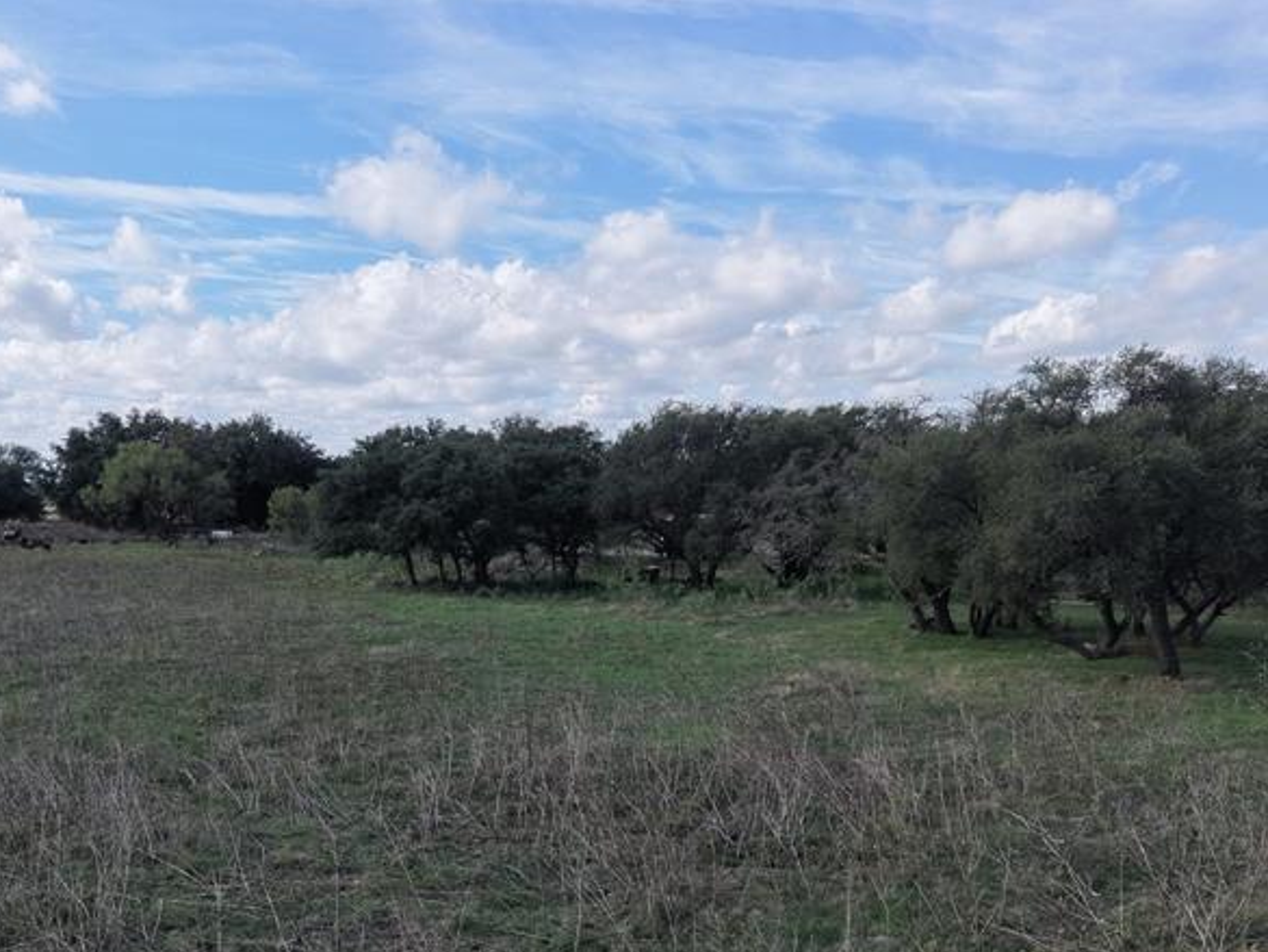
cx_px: 611
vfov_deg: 33.1
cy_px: 796
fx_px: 1539
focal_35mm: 42
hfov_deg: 44.8
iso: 400
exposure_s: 1/5000
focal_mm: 8.67
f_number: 1.8
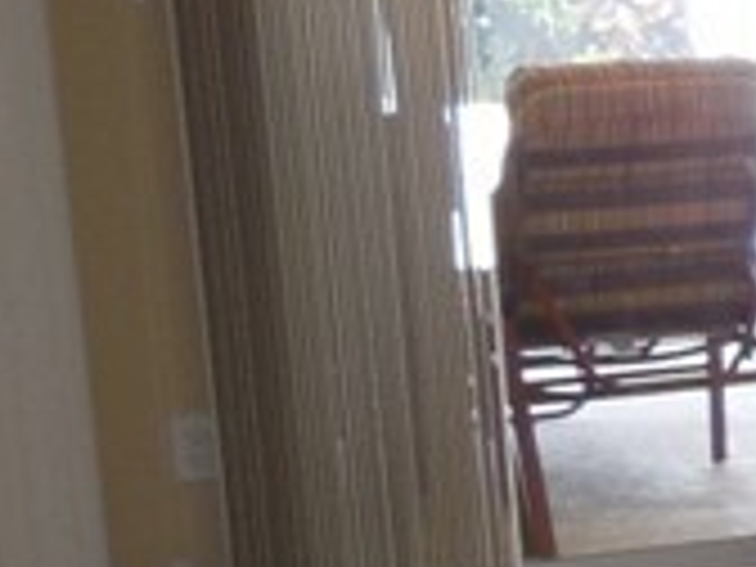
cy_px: 554
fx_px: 3320
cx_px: 2232
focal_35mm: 152
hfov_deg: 9.9
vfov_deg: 9.7
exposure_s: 1/80
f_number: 3.1
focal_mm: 4.5
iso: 125
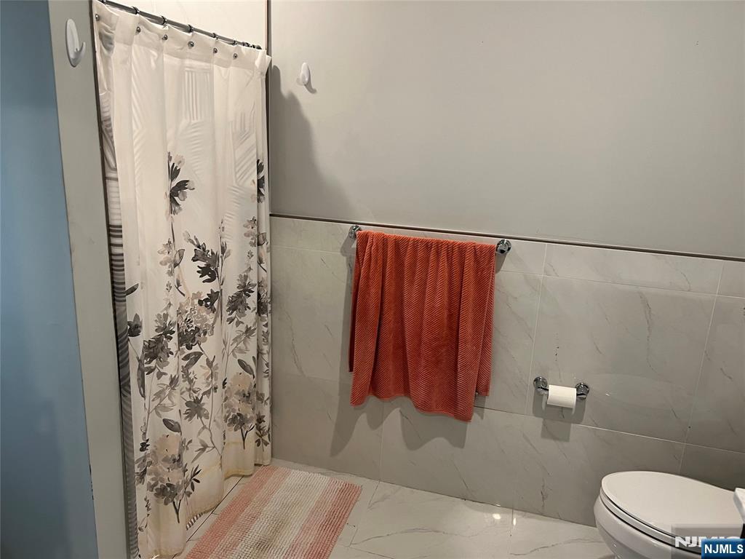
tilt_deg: -16.1
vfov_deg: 53.1
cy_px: 280
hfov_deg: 67.3
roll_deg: -2.2
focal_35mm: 26
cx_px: 372
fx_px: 560
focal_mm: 5.7
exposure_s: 1/60
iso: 100
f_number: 1.5
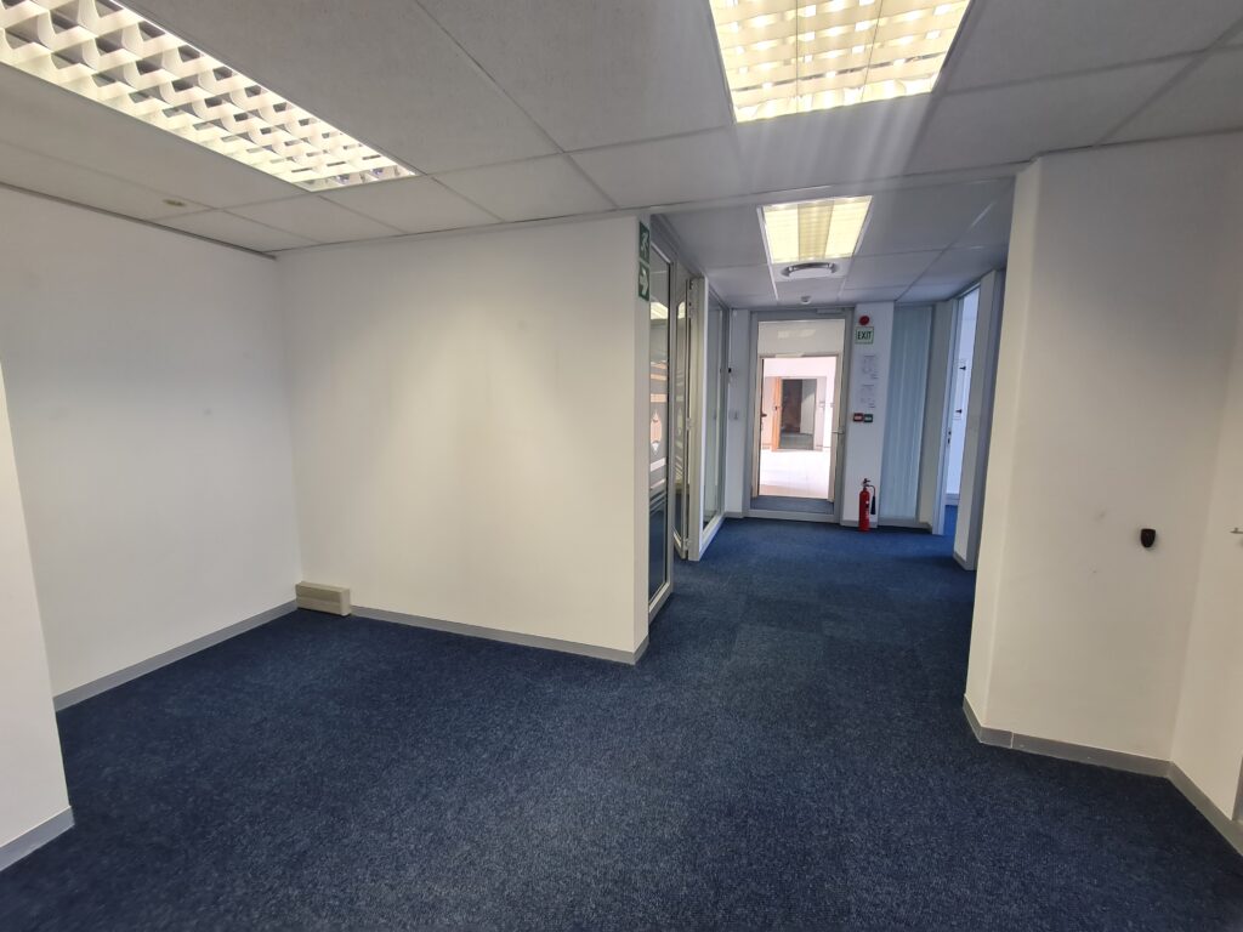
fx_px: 467
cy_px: 466
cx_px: 622
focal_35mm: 13
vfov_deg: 89.9
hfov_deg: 106.2
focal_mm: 2.2
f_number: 2.2
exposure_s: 1/50
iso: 125
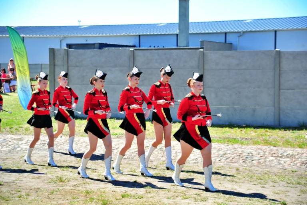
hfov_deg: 23.9
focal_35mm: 85
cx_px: 154
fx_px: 724
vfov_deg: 16.1
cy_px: 102
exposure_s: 1/320
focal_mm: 85
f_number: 5
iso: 250
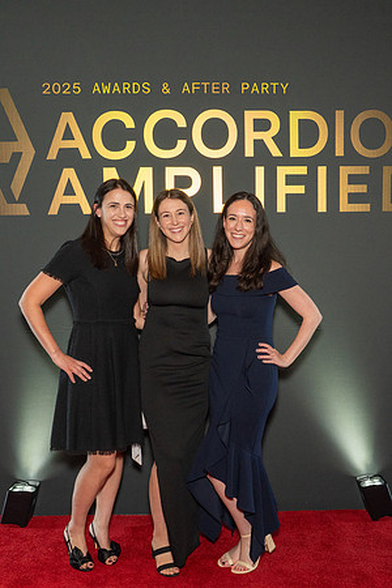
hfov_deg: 36.8
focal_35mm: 36
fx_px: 588
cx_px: 218
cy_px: 294
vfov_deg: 53.1
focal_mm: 24
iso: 1600
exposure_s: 1/125
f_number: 6.3
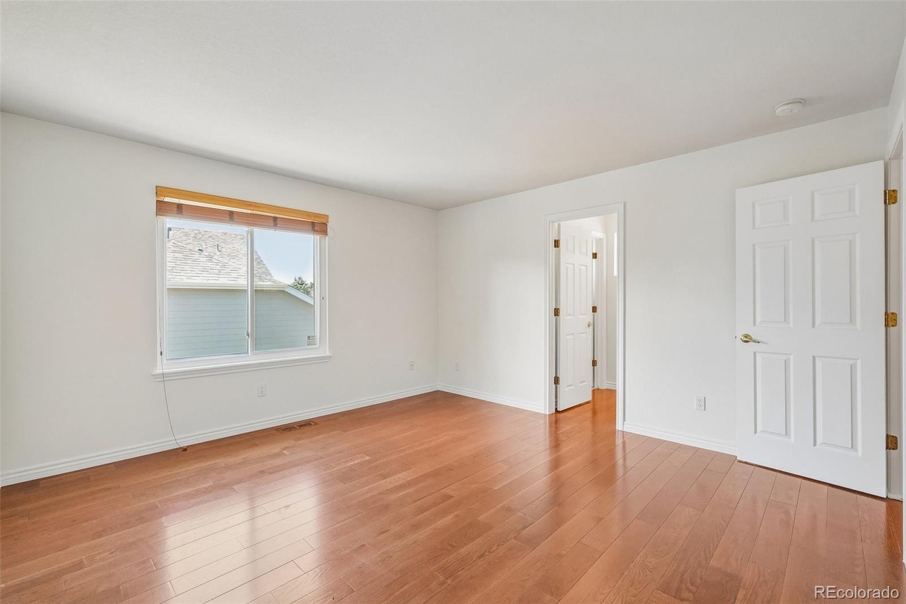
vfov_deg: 77.3
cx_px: 453
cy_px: 302
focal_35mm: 15
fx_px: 377
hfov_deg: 100.4
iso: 800
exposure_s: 1/8
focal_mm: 10
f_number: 8
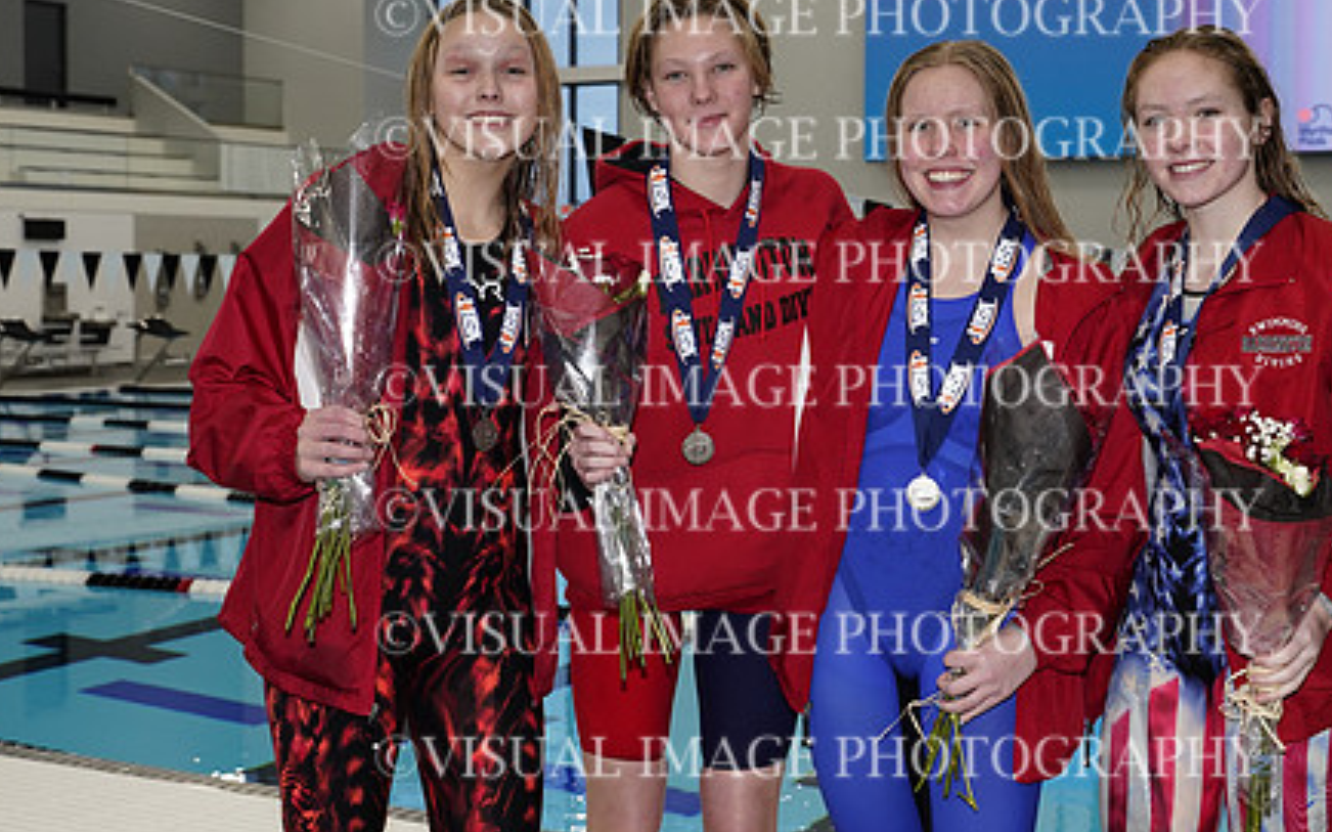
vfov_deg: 21.6
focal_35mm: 60
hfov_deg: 33.9
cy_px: 324
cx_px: 819
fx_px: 2178
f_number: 5.6
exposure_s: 1/200
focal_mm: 44
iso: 1600
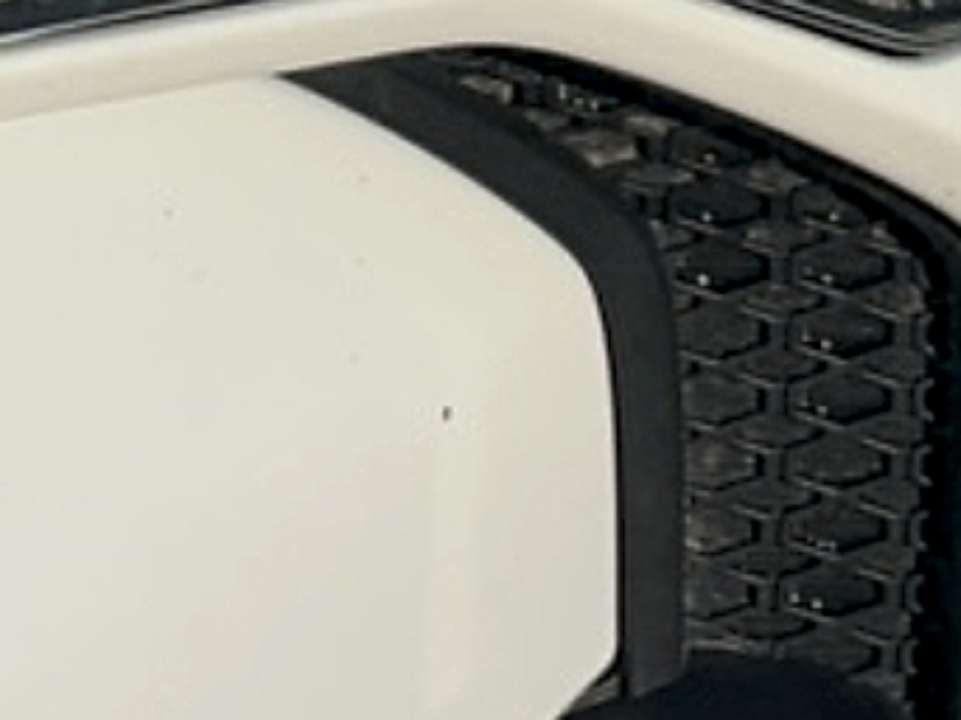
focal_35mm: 140
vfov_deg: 10.3
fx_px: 3885
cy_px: -342
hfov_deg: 14.1
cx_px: 521
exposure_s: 1/4785
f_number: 1.8
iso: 25
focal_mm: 3
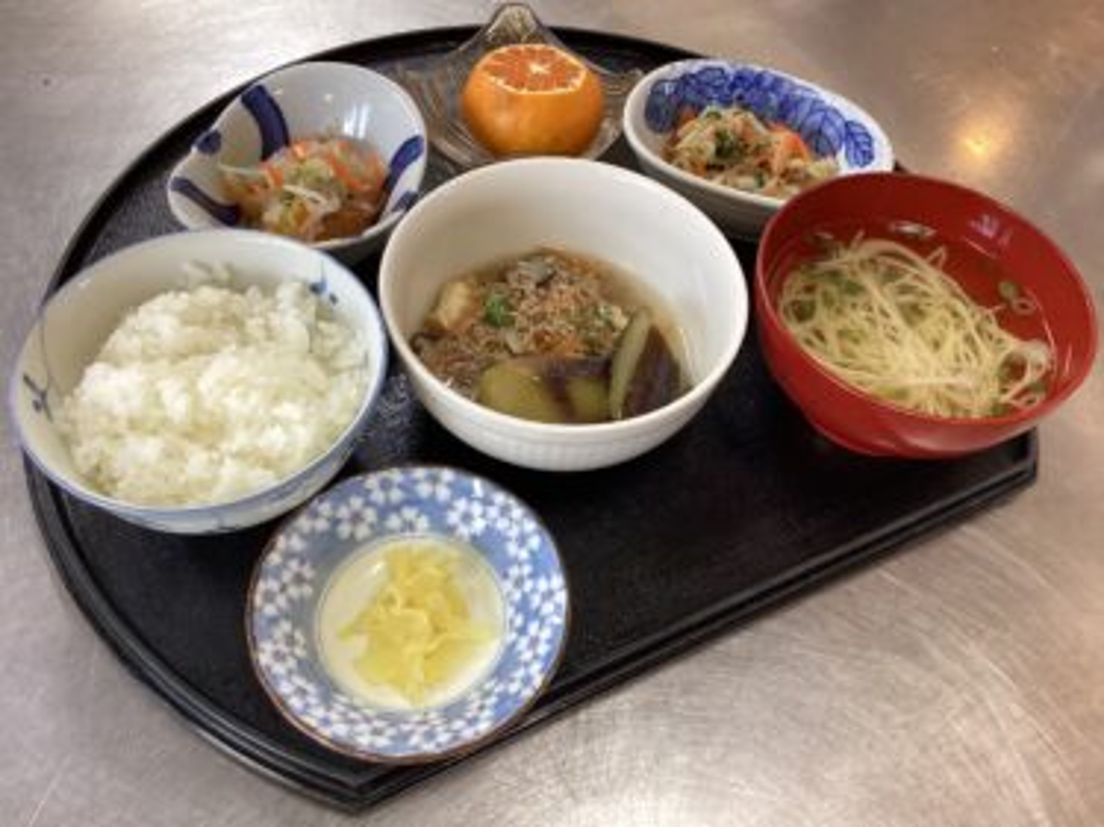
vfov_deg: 45.4
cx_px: 552
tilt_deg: -53.6
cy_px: 414
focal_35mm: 31
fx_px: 988
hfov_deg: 58.4
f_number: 2.4
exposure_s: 1/60
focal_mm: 3.3
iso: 125
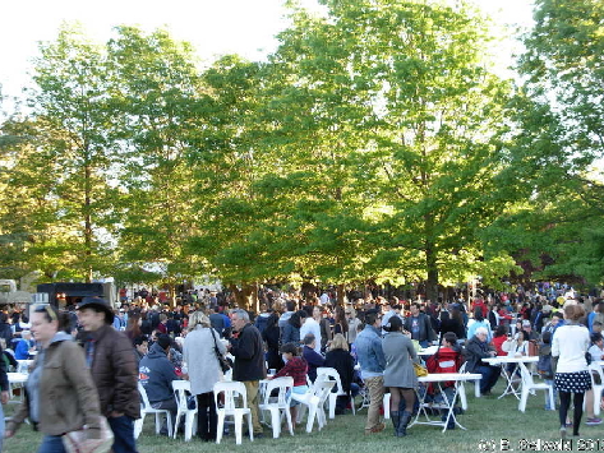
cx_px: 304
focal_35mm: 71
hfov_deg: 27.4
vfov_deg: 20.7
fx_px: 1239
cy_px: 225
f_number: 3.5
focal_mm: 11.5
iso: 79
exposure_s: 1/41.4
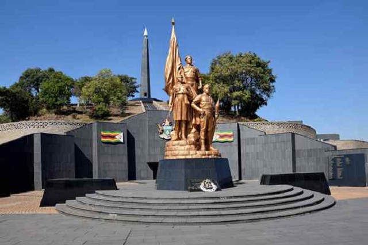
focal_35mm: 27
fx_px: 276
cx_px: 184
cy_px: 122
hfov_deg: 67.4
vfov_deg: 47.9
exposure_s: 1/320
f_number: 8
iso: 160
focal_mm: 18
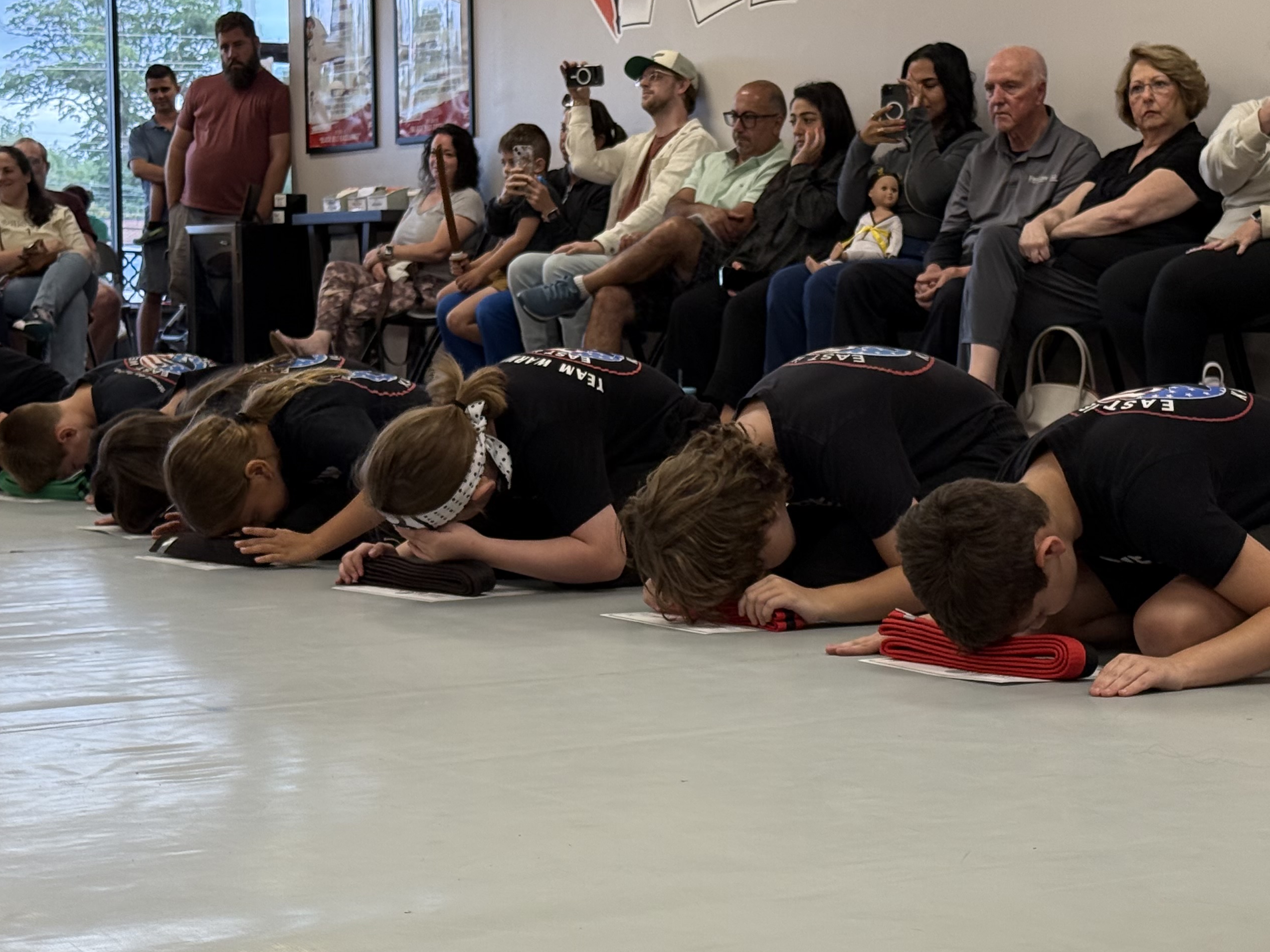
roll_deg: +0.1
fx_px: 2788
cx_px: 632
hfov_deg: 25.7
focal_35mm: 76
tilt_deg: -4.3
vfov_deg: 19.4
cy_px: 556
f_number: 1.78
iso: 160
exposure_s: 1/120
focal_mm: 6.76
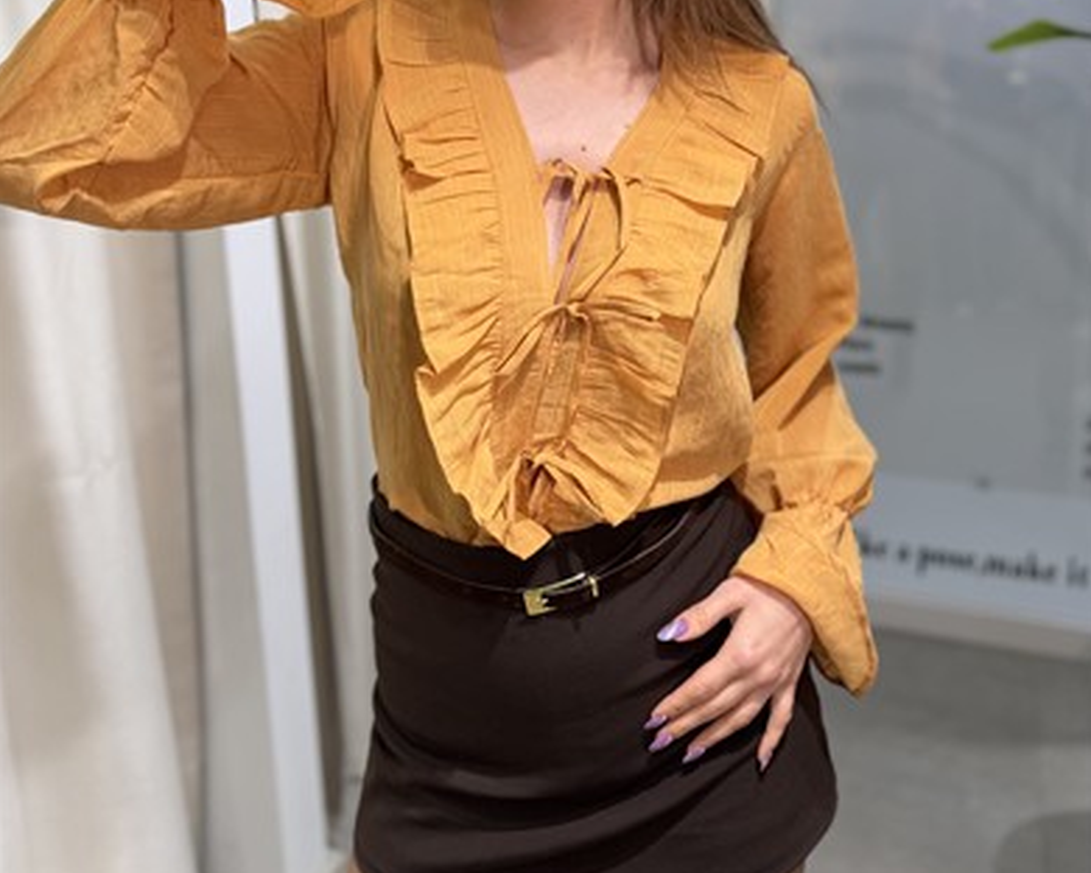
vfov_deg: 44.1
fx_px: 1033
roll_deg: +2.3
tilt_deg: -11.5
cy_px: 203
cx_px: 548
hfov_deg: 55.7
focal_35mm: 32
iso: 100
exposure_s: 1/313
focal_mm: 6.76
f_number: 1.78
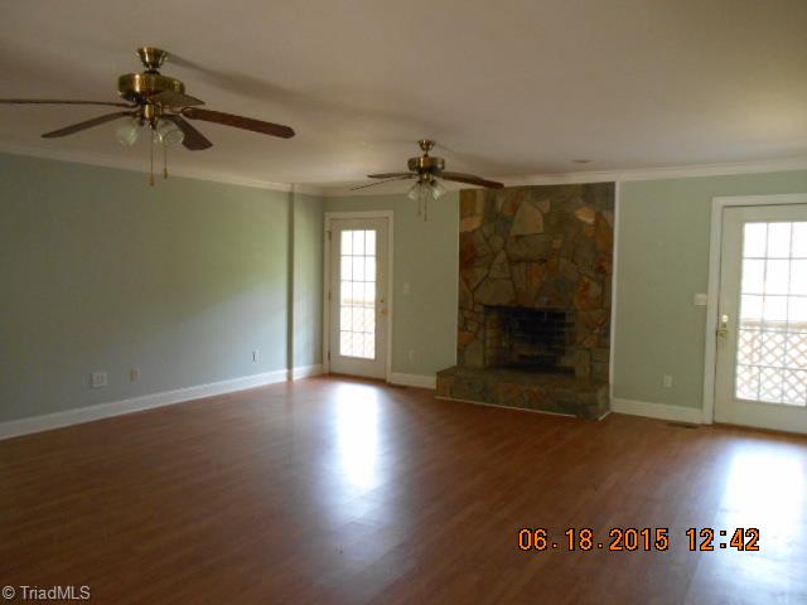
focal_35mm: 26
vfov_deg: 53.1
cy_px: 302
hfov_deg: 67.3
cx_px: 404
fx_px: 606
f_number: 3.2
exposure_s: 1/30
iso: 360
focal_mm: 4.6
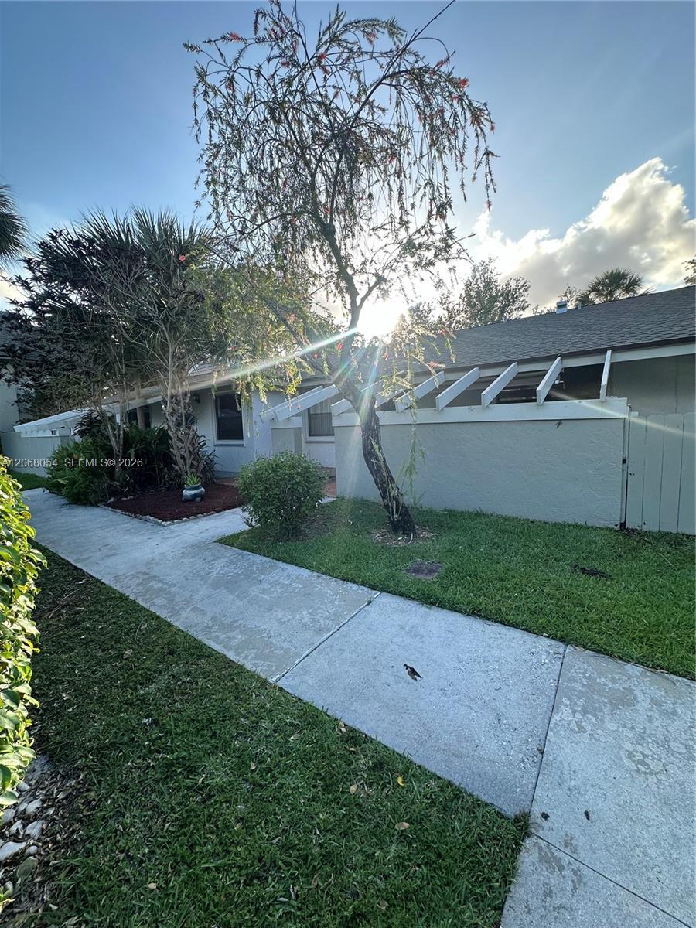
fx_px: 375
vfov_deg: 102.1
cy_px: 464
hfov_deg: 85.7
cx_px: 348
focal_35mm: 14
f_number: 2.2
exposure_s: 1/449
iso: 40
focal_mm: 2.22
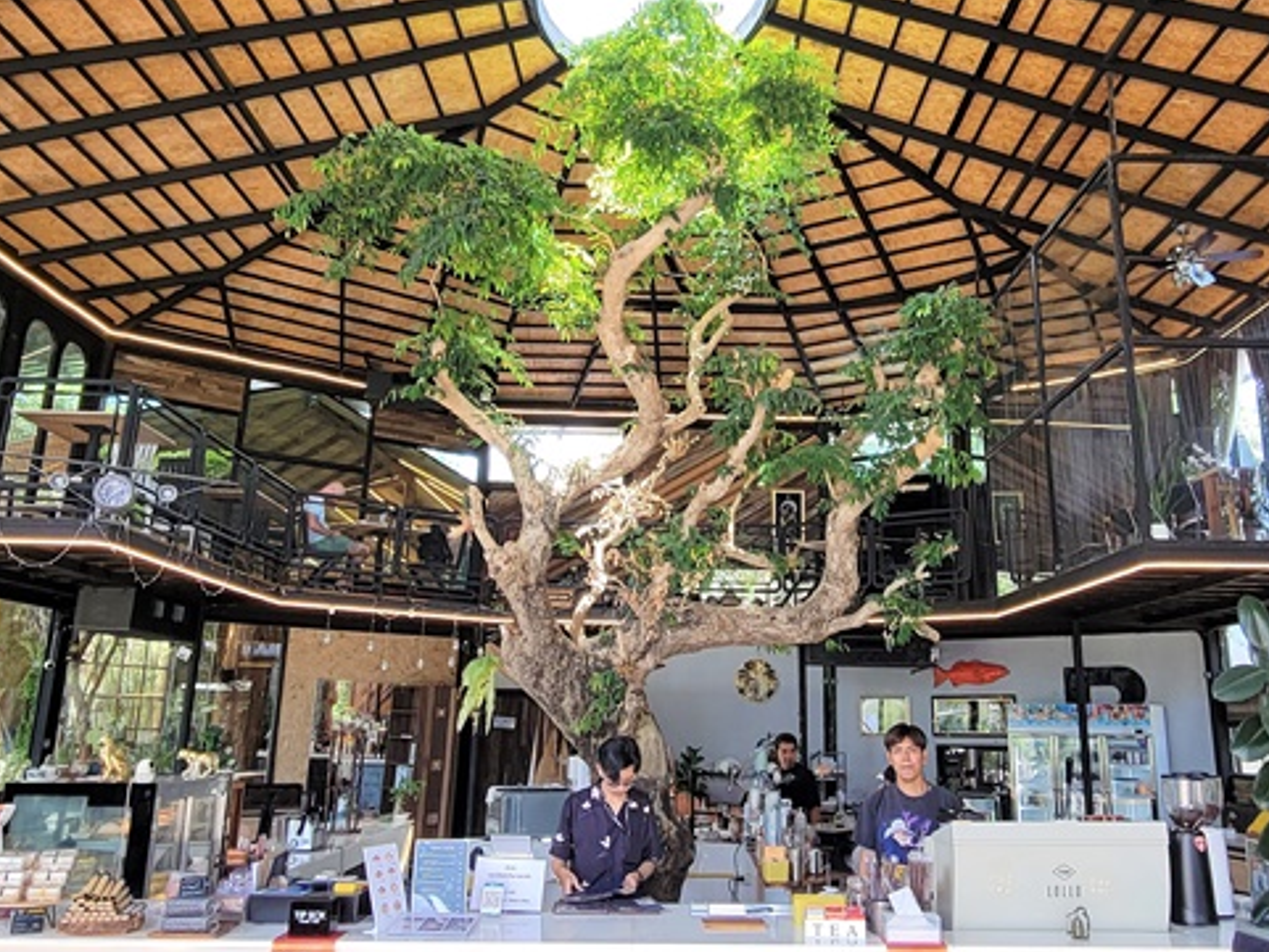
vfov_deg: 51.3
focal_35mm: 27
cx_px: 702
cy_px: 432
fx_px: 990
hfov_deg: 65.1
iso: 64
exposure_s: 1/100
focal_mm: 2.2
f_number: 2.2
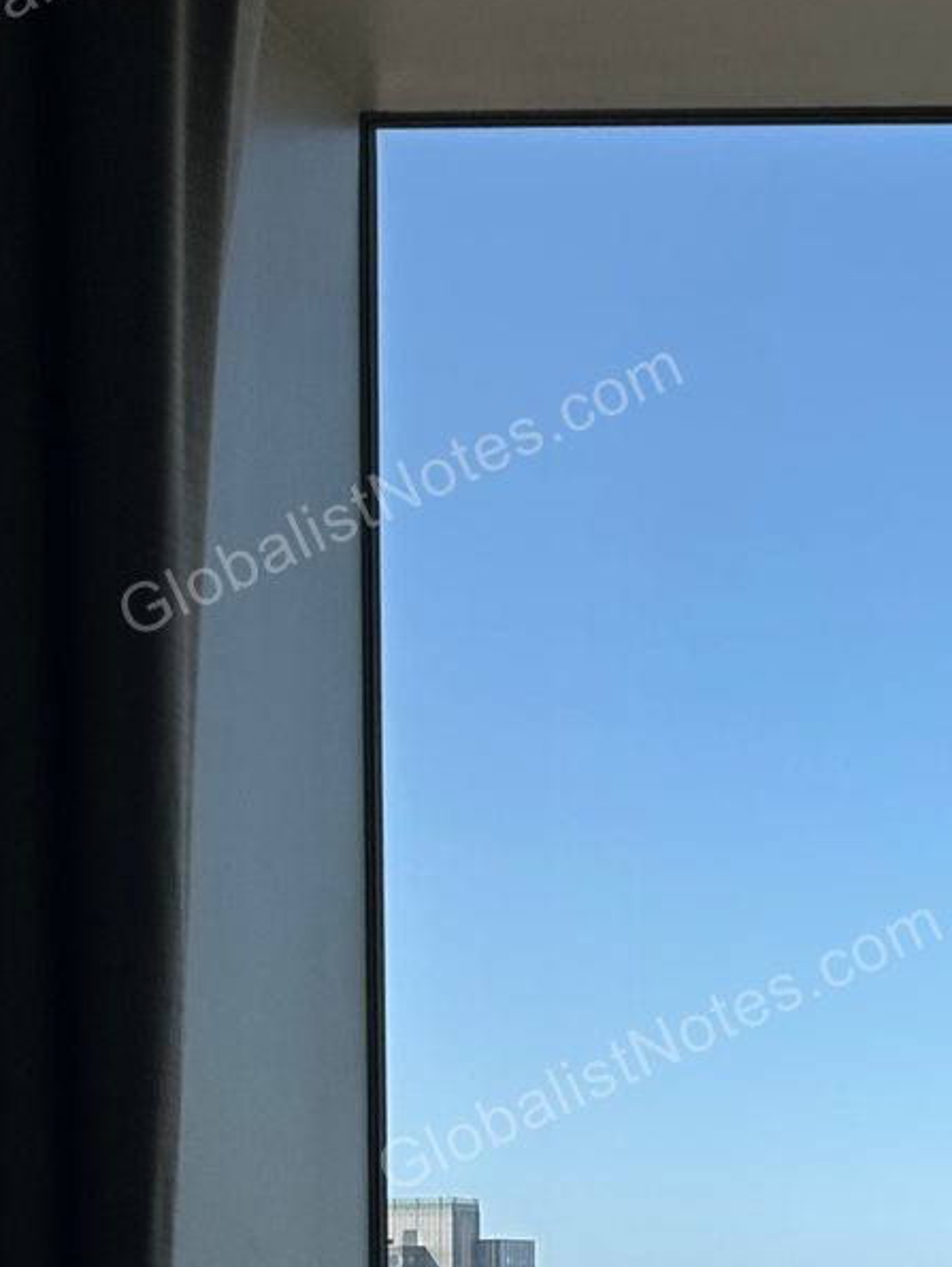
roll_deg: -0.5
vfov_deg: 21.7
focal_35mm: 86
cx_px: 1514
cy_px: 1340
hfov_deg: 15.6
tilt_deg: +0.7
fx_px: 3150
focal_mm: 6.86
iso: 80
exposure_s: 1/2809
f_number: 1.78
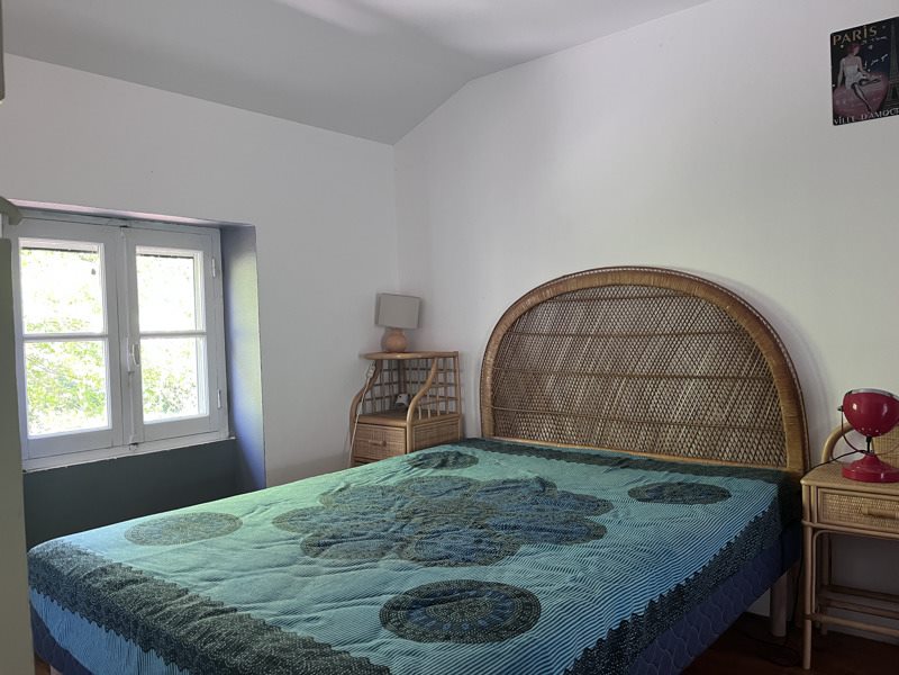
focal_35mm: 26
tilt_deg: -1.3
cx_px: 450
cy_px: 338
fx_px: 675
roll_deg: +2.1
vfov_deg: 53.1
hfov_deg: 67.3
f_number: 1.6
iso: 250
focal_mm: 5.1
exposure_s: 1/60
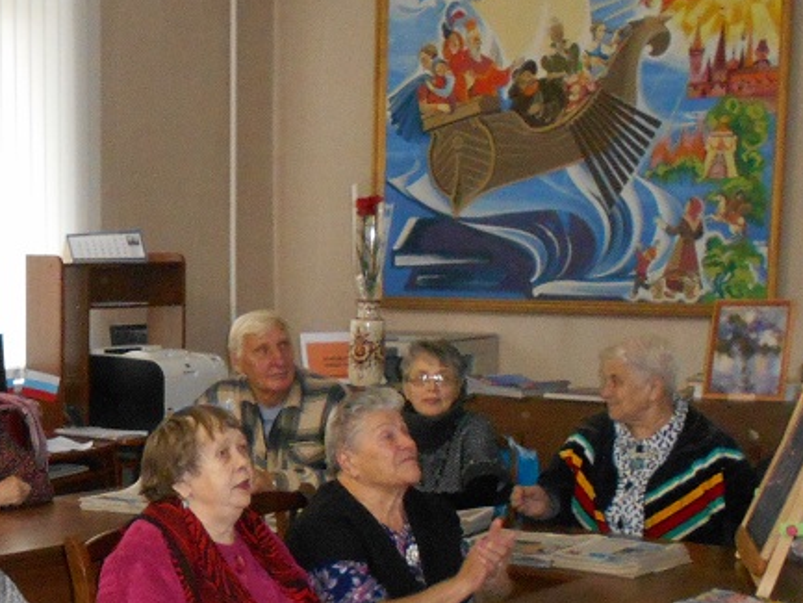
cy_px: 497
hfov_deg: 25.9
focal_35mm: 72
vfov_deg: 20.2
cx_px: 45
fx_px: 1671
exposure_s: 1/25
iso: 500
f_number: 3.2
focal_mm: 4.6
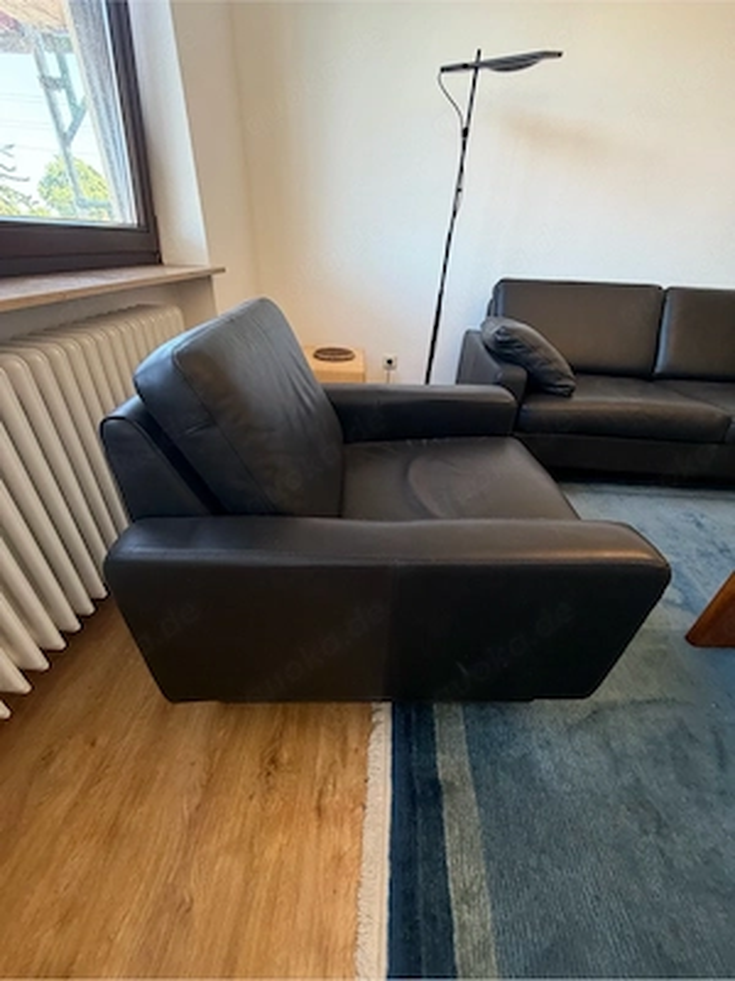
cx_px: 368
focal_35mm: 14
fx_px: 396
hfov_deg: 85.7
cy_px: 490
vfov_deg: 102.1
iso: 250
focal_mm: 2.22
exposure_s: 1/100
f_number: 2.2
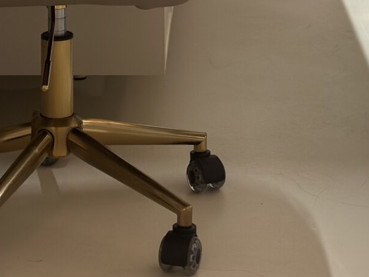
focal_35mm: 121
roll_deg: -0.5
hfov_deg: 16.3
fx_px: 1290
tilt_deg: -6.5
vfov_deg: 11.7
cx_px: 191
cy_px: -147
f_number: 1.78
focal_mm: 6.86
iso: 125
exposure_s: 1/50
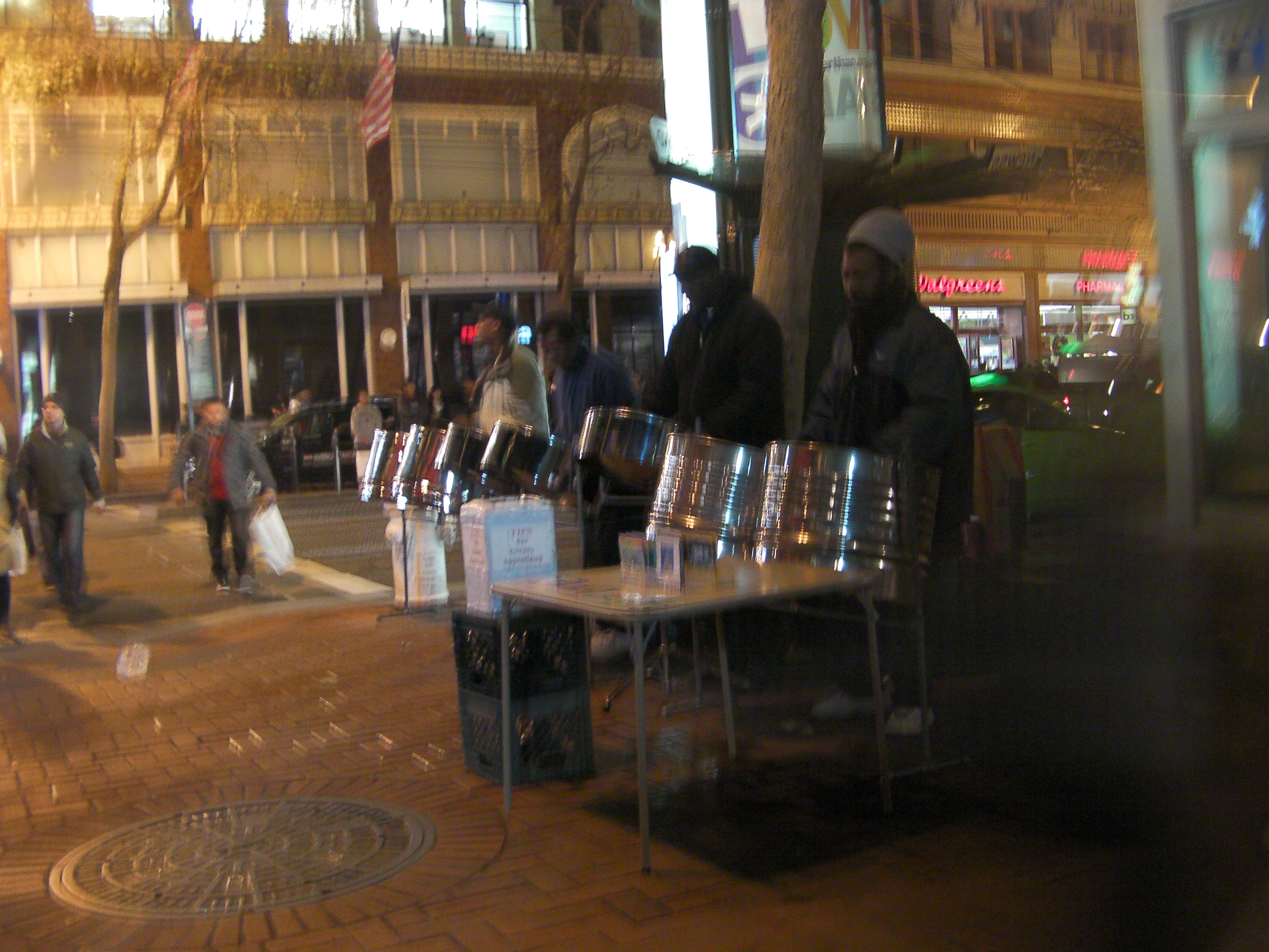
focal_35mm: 38
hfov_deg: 49.0
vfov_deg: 37.7
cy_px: 476
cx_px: 634
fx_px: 1393
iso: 203
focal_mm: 6.8
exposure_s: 1/2
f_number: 3.5
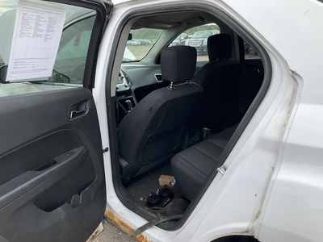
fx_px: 271
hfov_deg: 61.7
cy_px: 121
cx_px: 162
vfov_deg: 48.2
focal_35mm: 29
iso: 25
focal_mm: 3
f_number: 1.8
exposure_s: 1/599
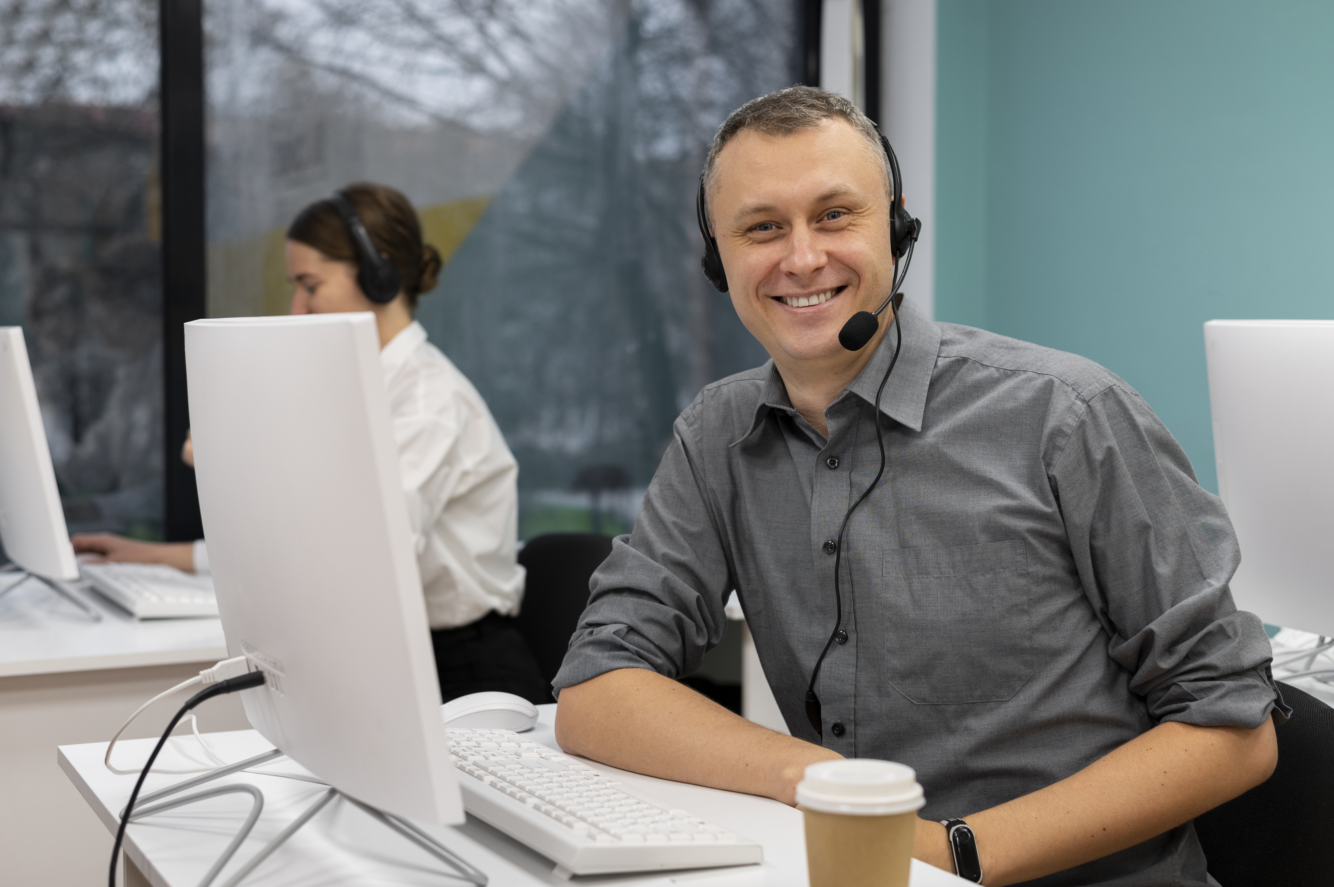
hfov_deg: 39.6
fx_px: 1852
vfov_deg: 27.0
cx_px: 667
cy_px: 444
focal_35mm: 50
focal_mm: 50
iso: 800
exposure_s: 1/250
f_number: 3.2
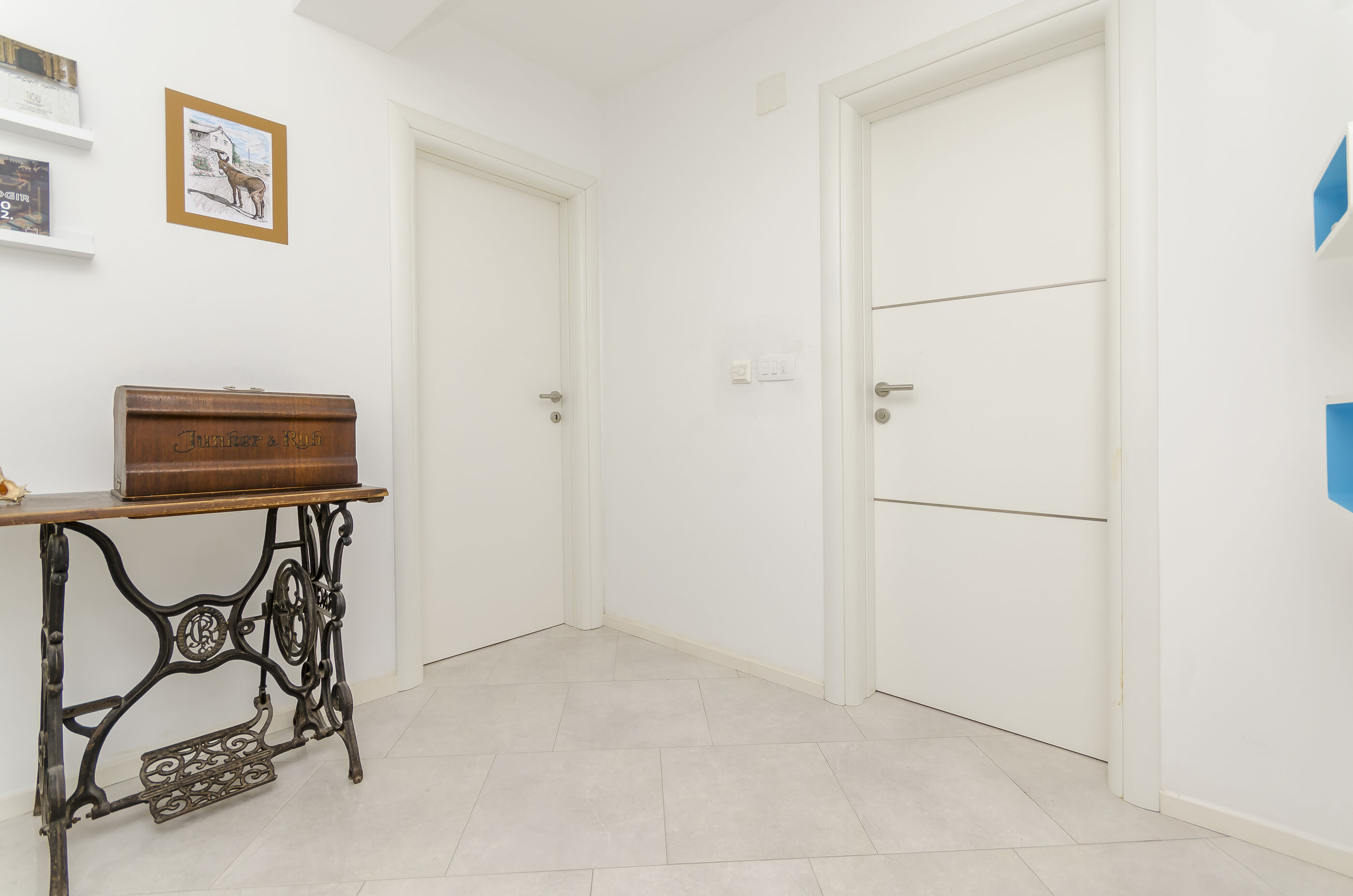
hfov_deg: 100.5
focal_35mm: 15
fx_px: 563
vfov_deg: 77.1
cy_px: 448
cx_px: 676
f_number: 7.1
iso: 160
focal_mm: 10
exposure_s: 1/100
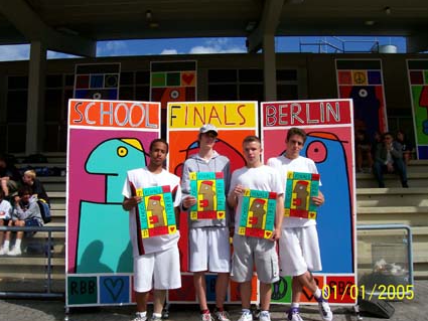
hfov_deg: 51.3
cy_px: 167
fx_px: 445
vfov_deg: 39.7
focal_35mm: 36
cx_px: 210
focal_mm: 5.6
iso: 80
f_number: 5.1
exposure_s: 1/1088
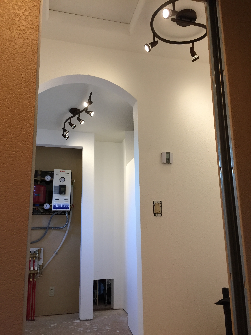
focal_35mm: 29
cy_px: 168
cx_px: 126
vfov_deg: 61.7
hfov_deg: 48.2
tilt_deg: +12.9
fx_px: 280
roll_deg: +1.0
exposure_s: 1/30
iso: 100
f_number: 2.2
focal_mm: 4.15
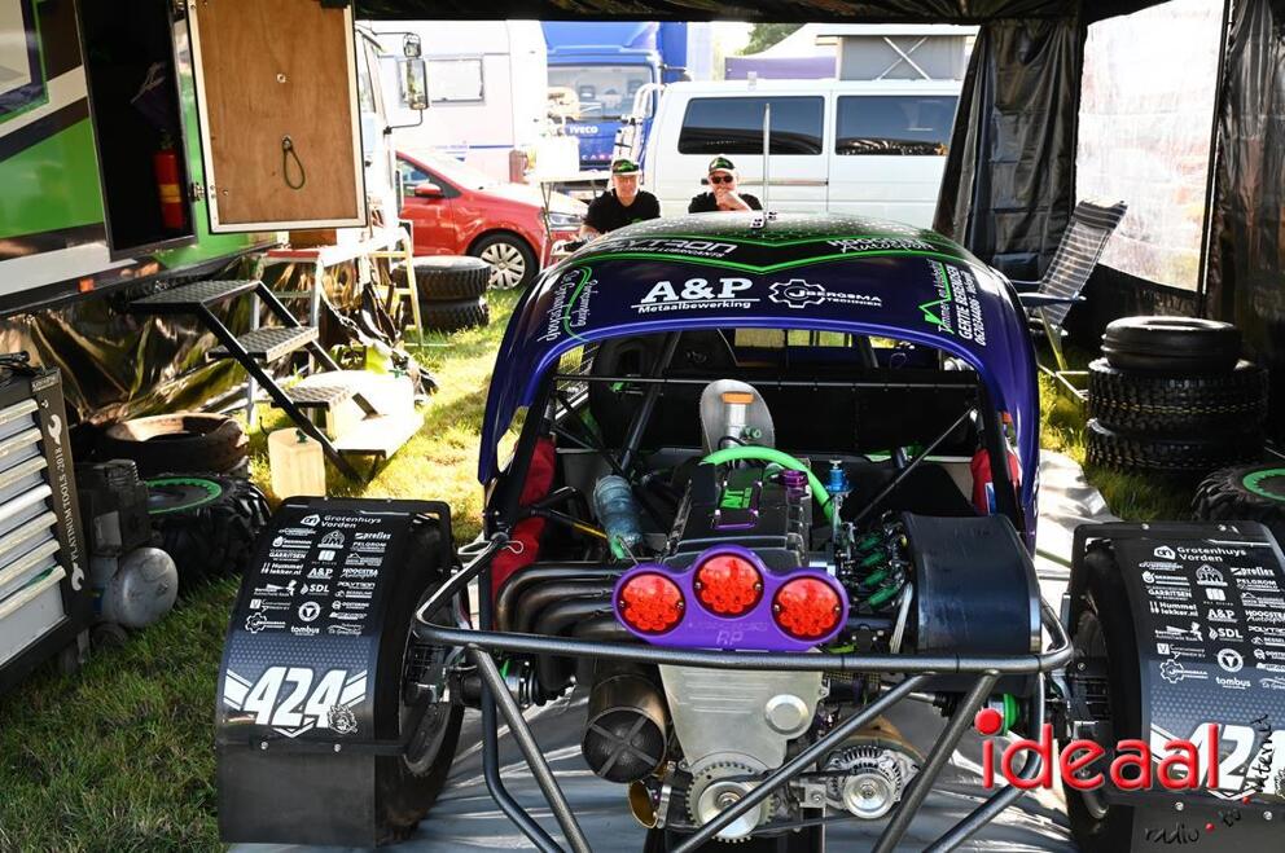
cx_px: 642
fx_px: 1212
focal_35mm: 34
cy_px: 426
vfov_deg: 38.8
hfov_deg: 55.8
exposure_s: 1/160
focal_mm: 34
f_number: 7.1
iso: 640
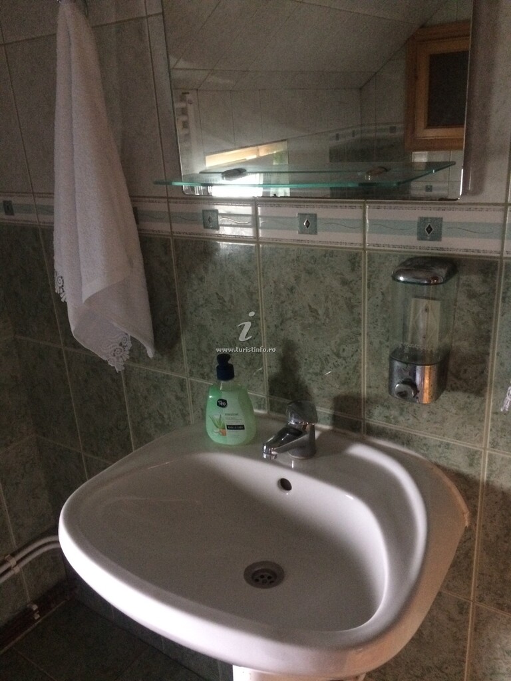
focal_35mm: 29
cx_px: 256
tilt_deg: -21.9
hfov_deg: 48.2
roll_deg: +4.9
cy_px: 340
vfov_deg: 61.7
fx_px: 571
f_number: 2.2
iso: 400
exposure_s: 1/15
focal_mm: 4.15
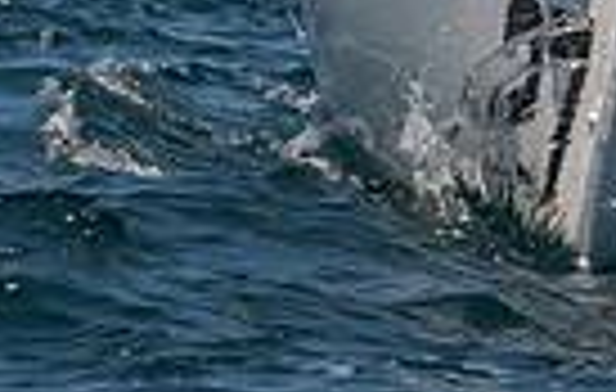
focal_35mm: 824
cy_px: -355
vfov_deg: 1.6
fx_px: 13896
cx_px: 687
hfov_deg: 2.5
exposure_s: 1/1000
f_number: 9
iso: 640
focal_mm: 155
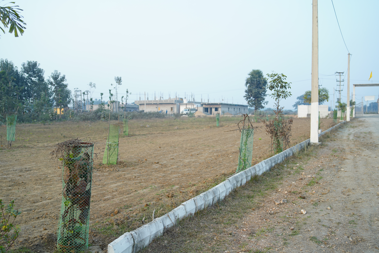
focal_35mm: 35
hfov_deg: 54.4
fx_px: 368
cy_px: 126
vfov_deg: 37.9
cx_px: 190
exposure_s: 1/320
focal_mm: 35
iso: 160
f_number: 2.8
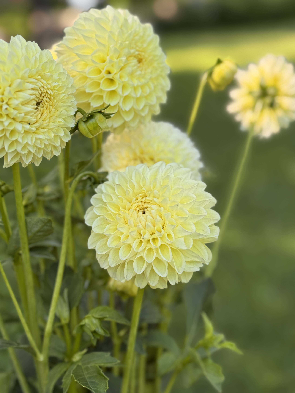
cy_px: 189
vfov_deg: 33.8
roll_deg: +3.9
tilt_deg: -15.4
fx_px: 648
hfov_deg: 25.7
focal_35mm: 57
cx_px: 152
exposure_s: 1/664
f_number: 1.78
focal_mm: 6.76
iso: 64
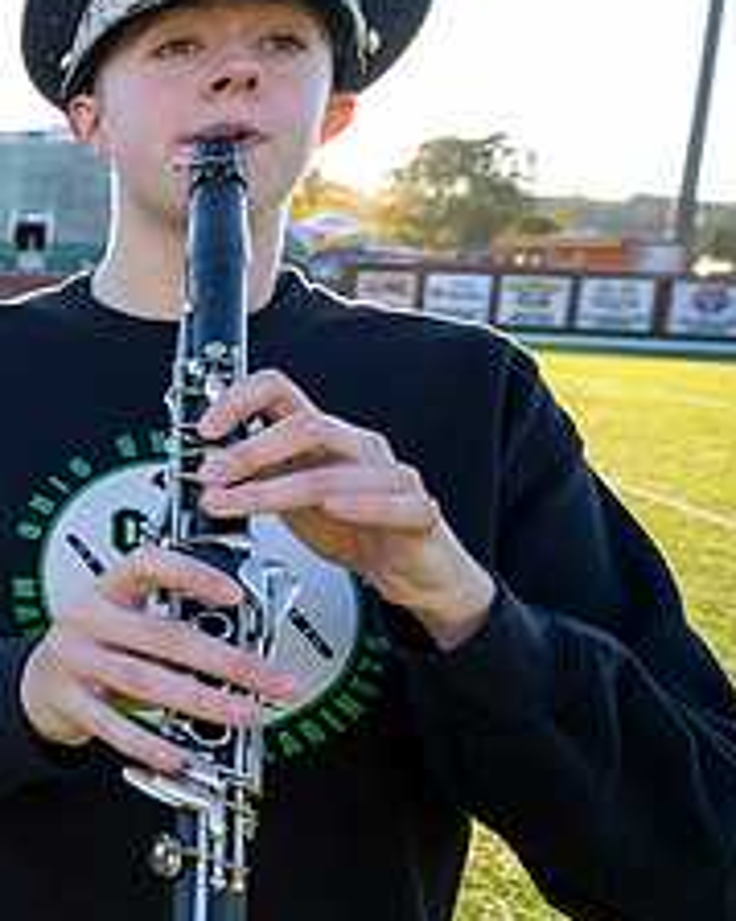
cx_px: -424
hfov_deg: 26.8
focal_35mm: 34
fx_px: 926
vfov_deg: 52.3
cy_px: 347
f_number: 4
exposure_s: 1/500
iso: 500
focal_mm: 14
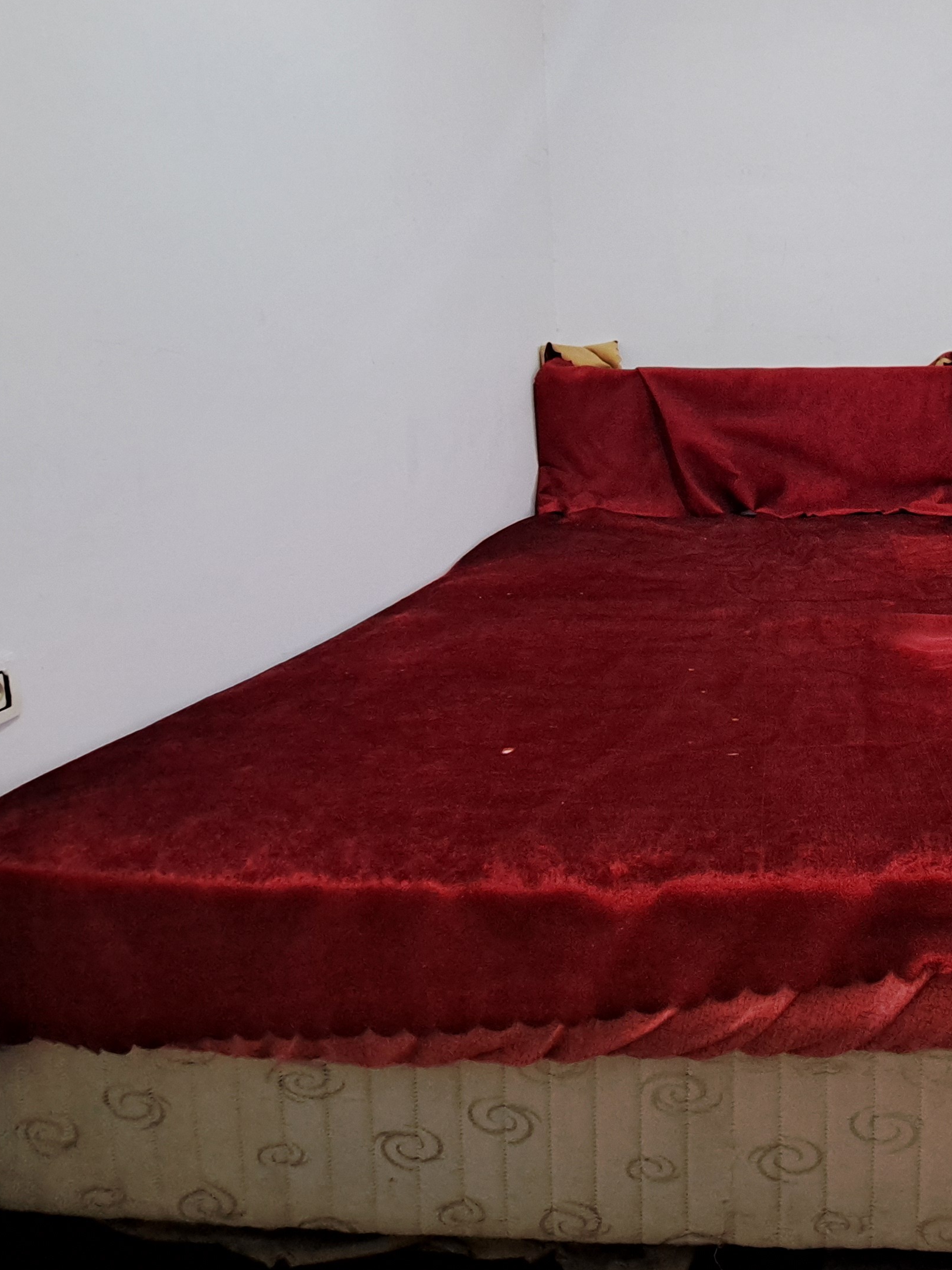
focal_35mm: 24
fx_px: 880
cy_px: 479
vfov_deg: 70.5
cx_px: 892
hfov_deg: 49.3
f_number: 2.2
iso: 400
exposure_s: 1/25
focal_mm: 1.74
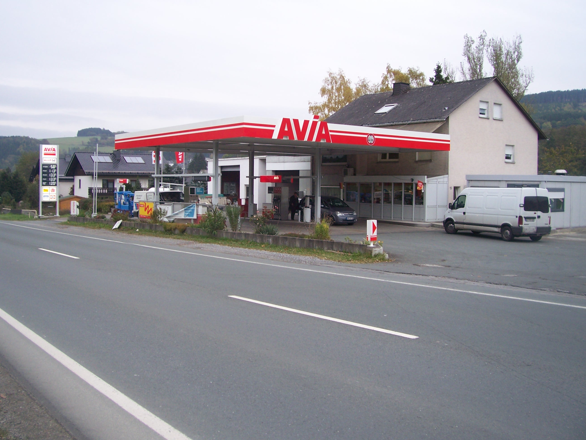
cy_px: 202
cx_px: 271
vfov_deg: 38.7
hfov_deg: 50.1
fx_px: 627
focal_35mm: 37
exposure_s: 1/100
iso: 80
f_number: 2.7
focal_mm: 5.6
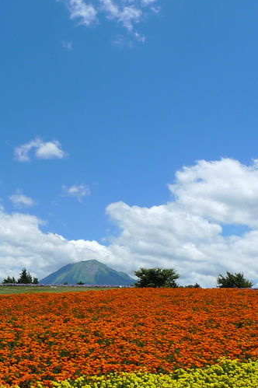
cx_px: 42
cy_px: 197
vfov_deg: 38.9
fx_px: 549
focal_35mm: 51
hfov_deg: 25.9
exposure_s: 1/800
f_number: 4.5
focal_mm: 5.1
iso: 80
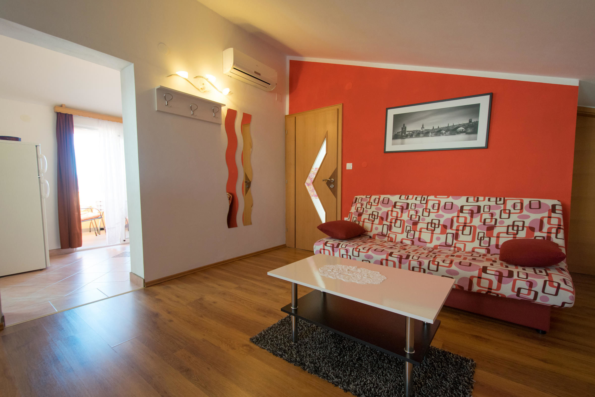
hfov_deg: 100.4
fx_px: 248
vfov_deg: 77.3
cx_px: 298
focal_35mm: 15
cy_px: 198
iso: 400
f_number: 4.5
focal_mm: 10
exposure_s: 1/80
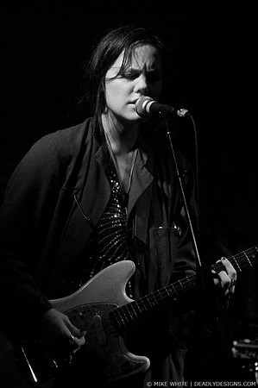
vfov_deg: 26.0
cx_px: 129
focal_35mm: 78
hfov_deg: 17.5
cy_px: 194
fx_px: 840
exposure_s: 1/80
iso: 1600
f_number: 3.2
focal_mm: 52
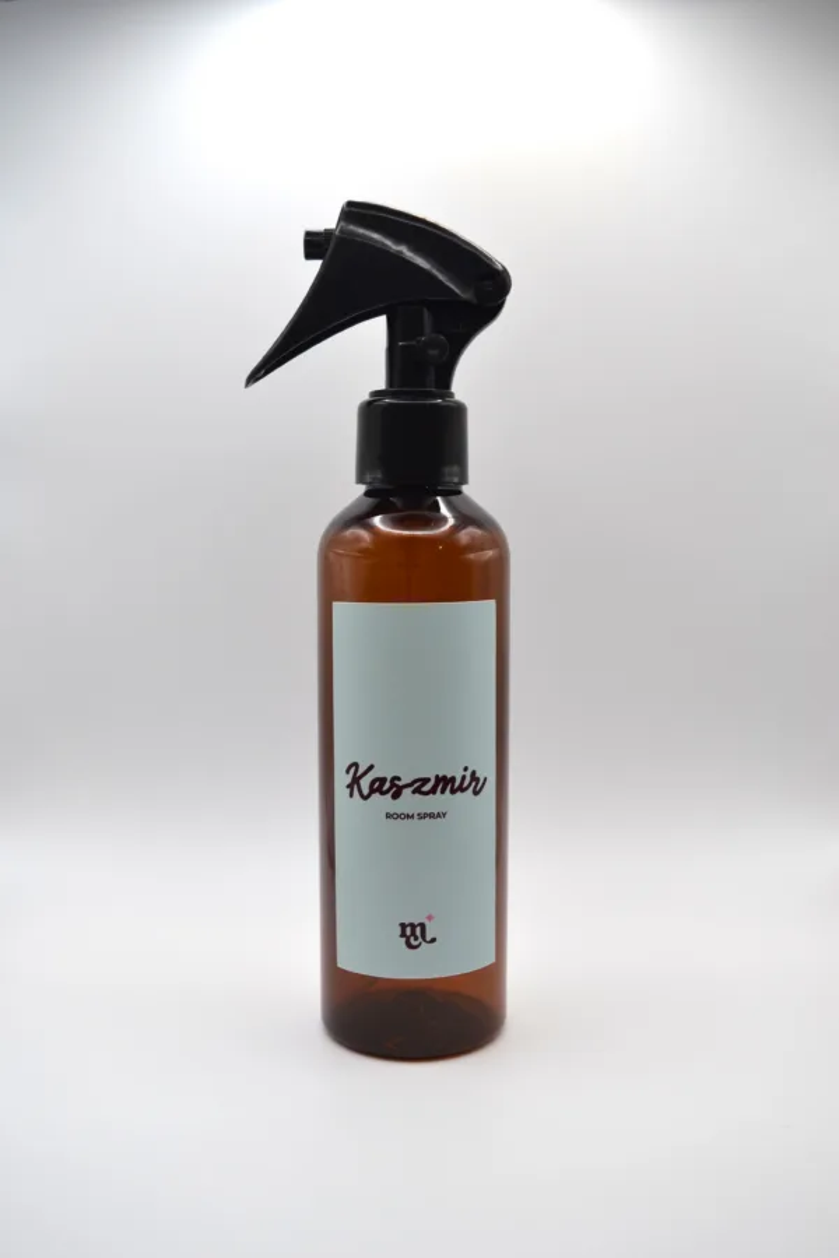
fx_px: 1206
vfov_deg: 55.1
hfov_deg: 38.4
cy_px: 629
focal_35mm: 34
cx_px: 420
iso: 100
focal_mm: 23
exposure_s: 1/60
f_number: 5.6
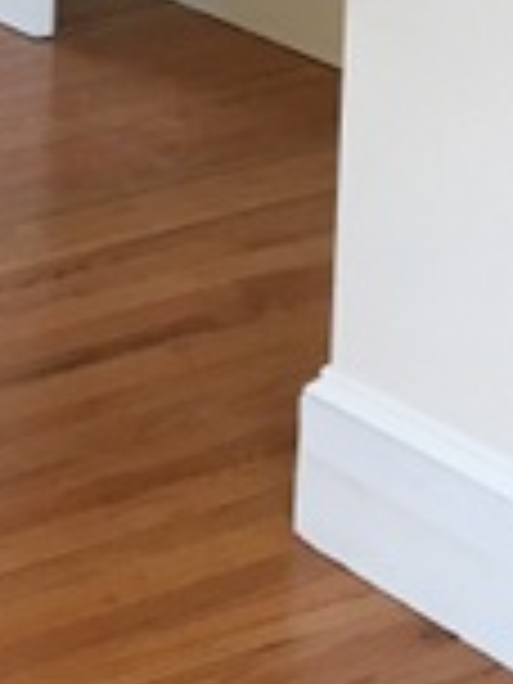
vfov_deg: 12.5
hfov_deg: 9.3
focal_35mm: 153
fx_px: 3023
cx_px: -338
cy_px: -207
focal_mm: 4.15
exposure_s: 1/30
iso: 80
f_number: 2.2
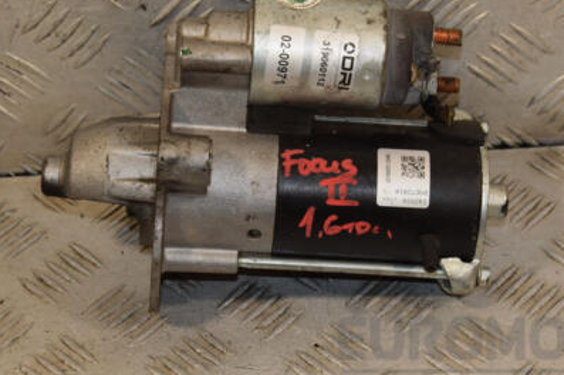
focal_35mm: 118
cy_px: 149
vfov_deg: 11.6
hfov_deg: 17.4
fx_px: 1847
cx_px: 311
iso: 800
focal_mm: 52
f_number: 6.3
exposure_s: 1/200
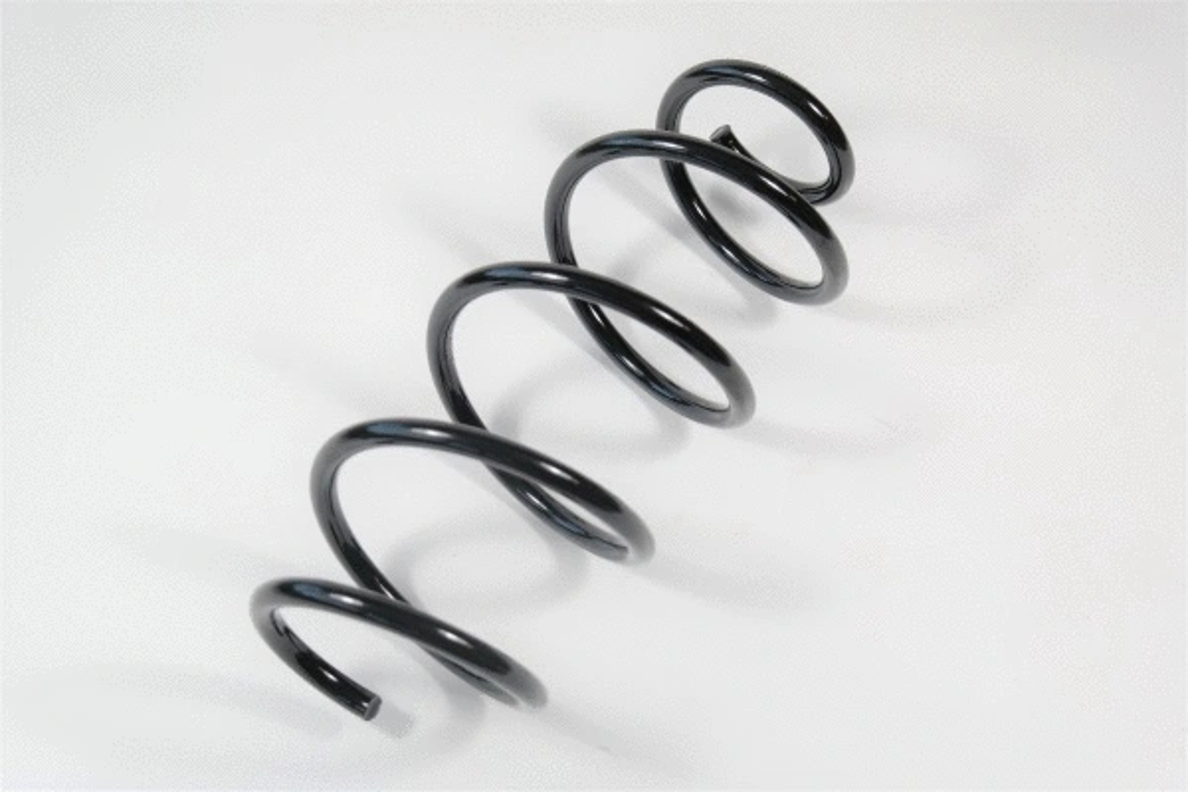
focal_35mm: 56
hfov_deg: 35.6
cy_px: 396
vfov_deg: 24.2
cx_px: 594
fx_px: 1848
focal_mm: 37
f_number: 4.5
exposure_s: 1/50
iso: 200
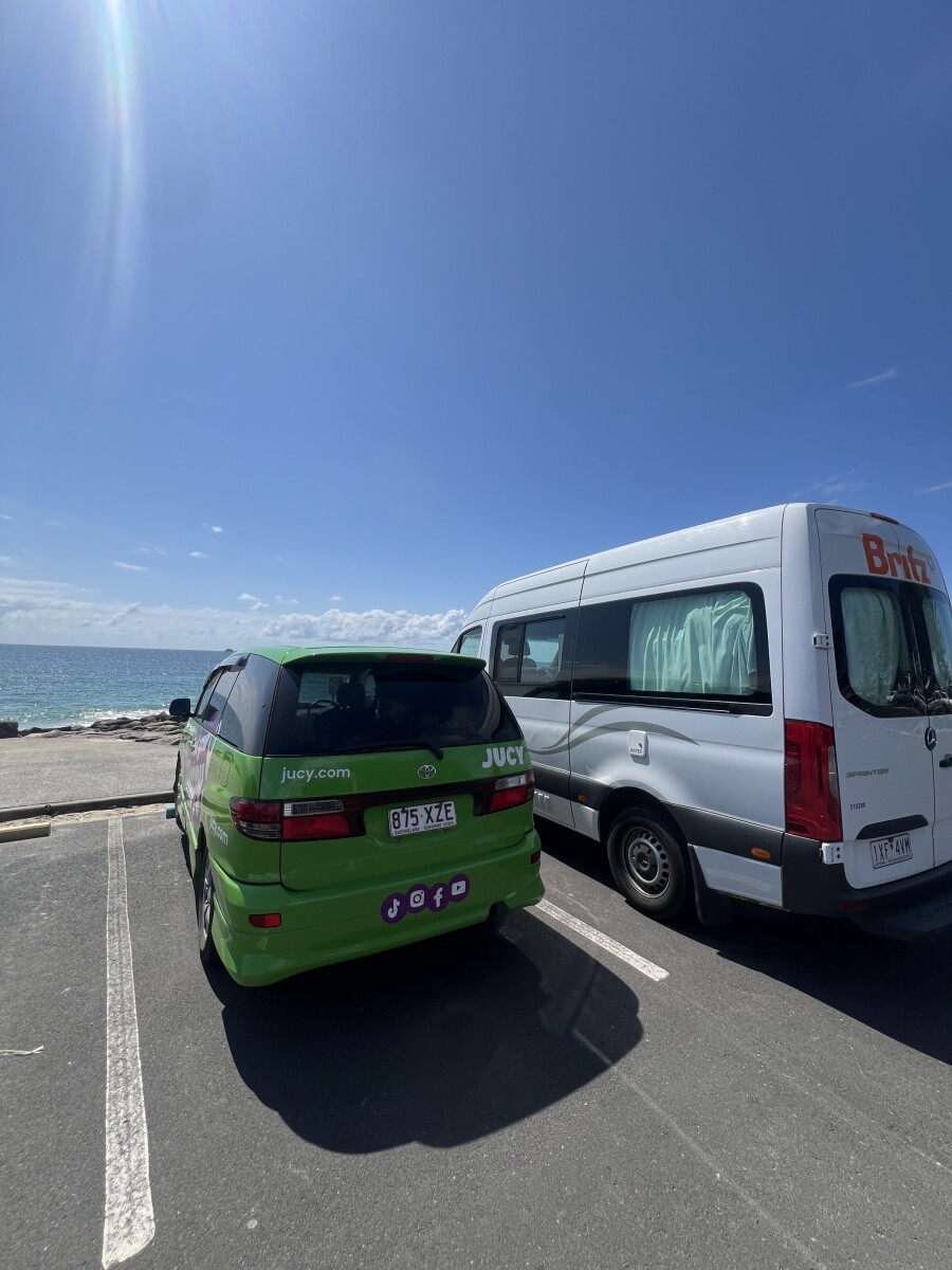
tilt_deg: +4.0
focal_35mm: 13
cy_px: 635
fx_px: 477
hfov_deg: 89.9
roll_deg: -1.7
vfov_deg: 106.2
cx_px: 476
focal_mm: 1.57
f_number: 1.8
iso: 32
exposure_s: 1/2597
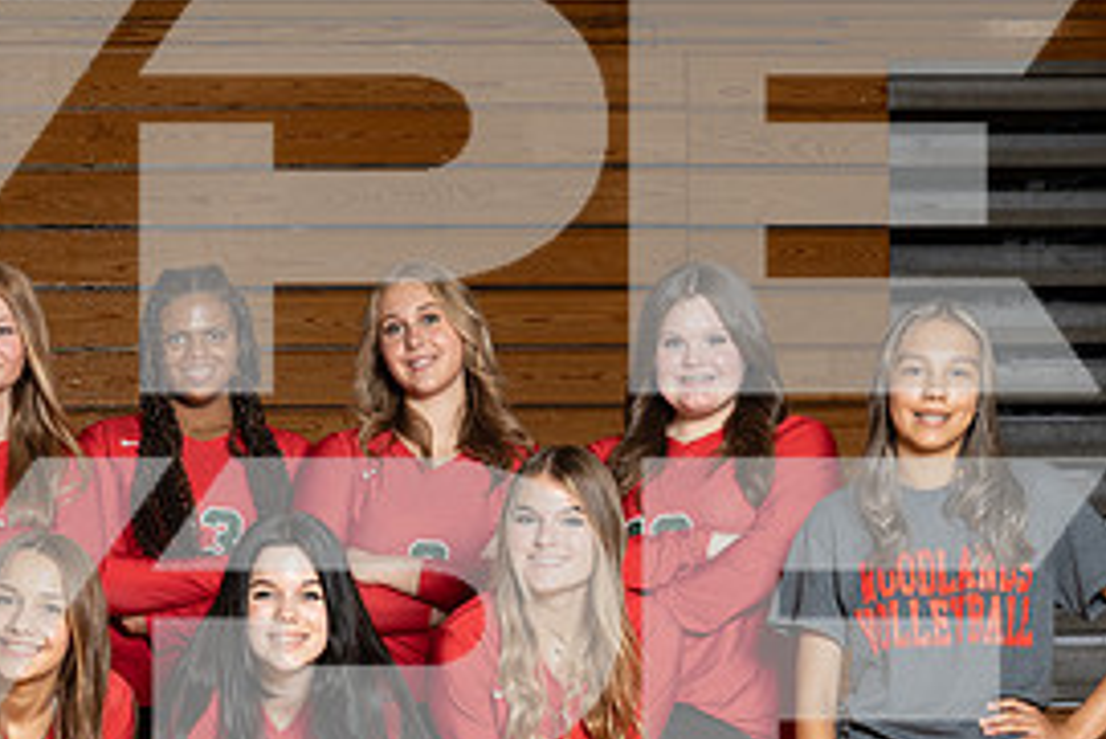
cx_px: 115
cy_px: 662
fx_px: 3043
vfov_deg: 13.7
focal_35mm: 99
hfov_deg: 20.2
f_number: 8
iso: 1250
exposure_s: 1/250
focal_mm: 40
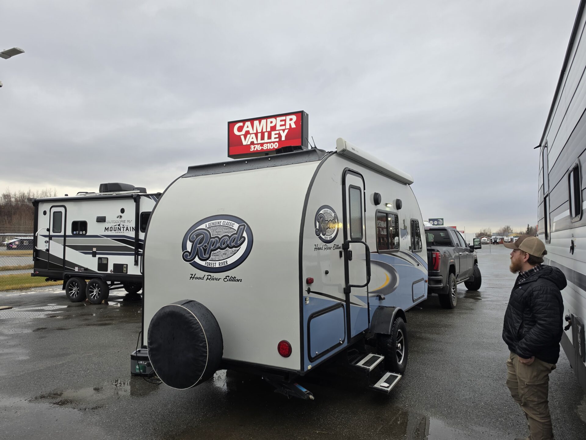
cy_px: 220
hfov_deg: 73.9
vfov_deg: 58.9
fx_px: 389
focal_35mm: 23
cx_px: 293
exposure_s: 1/180
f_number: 1.4
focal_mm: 6.5
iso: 40
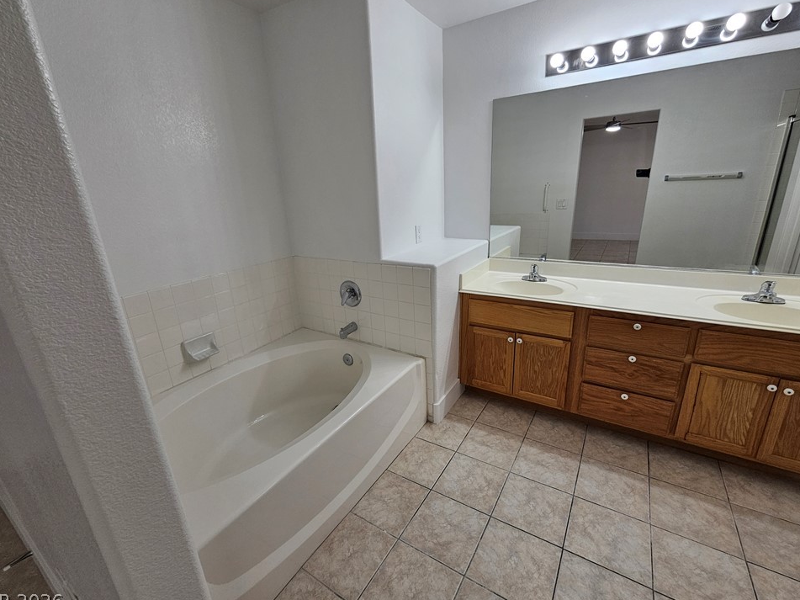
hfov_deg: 102.1
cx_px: 402
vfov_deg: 85.6
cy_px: 292
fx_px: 324
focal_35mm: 14
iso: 80
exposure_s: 1/120
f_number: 2.2
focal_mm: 2.2
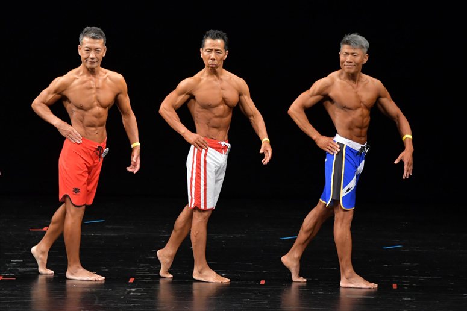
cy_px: 156
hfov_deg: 7.6
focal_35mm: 270
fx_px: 3501
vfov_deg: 5.1
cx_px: 234
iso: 3200
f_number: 5.6
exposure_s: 1/400
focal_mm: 180
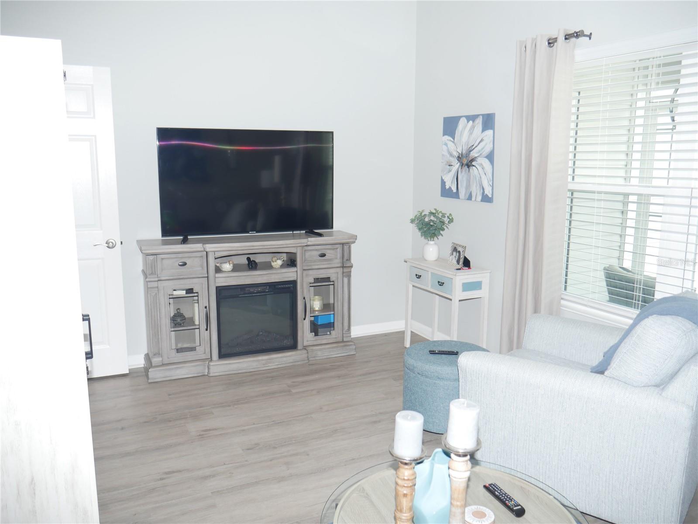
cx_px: 349
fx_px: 565
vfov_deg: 49.8
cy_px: 262
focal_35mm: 28
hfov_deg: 63.4
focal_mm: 14
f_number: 3.5
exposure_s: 1/40
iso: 200
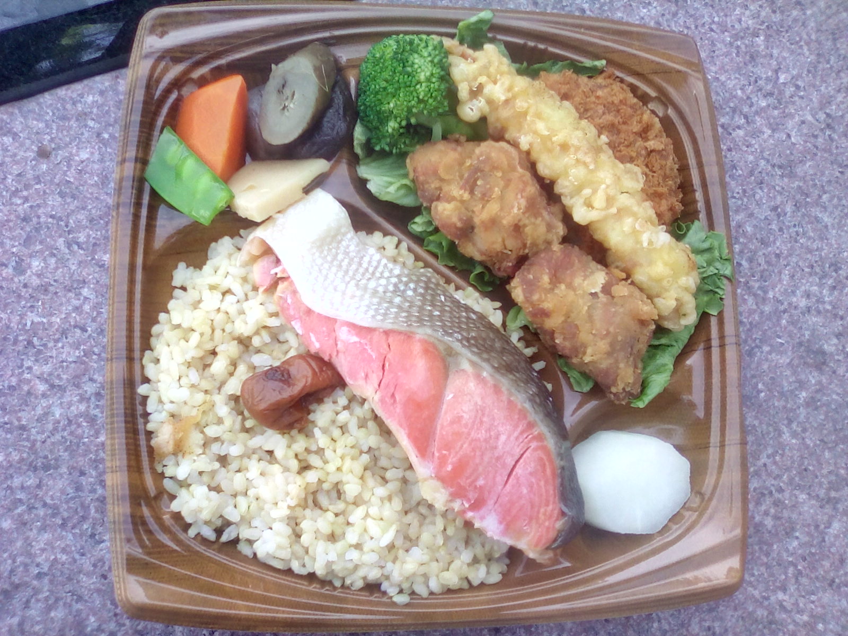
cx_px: 424
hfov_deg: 52.6
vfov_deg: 40.7
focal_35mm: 35
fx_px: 857
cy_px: 318
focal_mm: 2.9
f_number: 2.8
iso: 56
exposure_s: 1/123
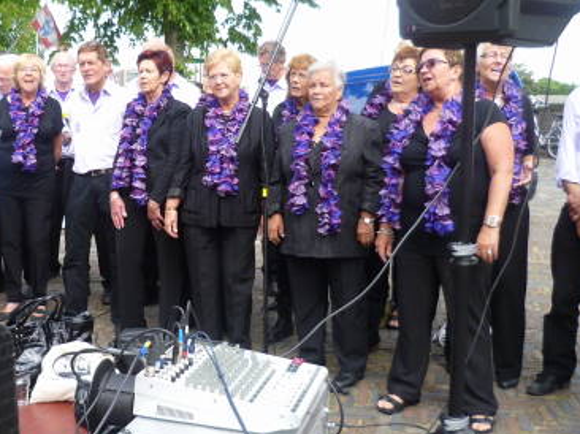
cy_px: 203
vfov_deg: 29.6
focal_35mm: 49
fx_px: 820
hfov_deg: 38.2
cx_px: 163
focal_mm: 5
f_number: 2.8
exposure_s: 1/200
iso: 80
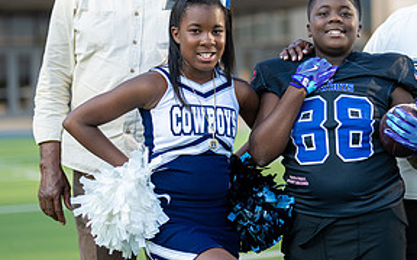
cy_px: 117
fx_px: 1341
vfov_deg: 11.1
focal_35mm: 118
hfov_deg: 17.6
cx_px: 318
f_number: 1.2
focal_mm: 50
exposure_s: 1/2000
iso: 100
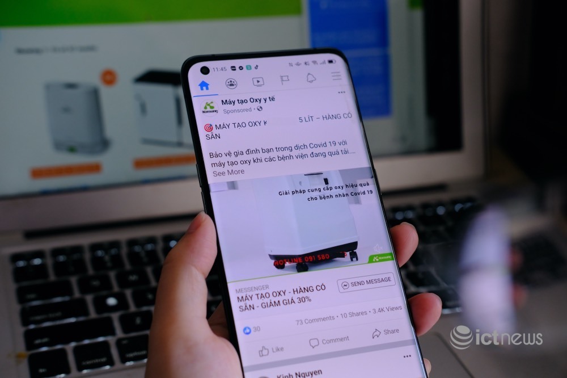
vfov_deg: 25.5
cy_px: 189
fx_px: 834
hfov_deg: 37.5
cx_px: 284
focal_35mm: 53
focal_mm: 35
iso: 800
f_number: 4
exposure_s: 1/60
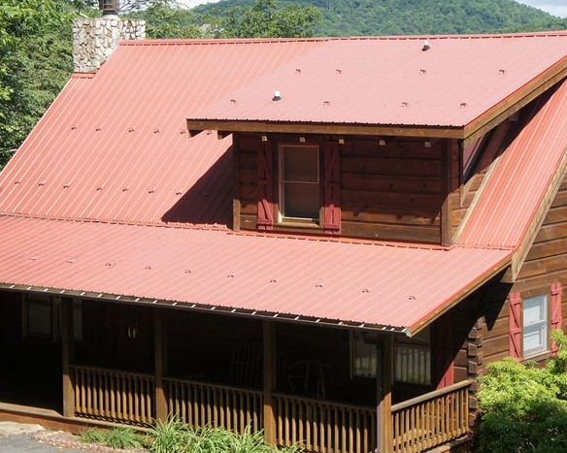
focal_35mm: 97
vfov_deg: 15.9
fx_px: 1625
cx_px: 388
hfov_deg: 19.7
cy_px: 194
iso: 200
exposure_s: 1/200
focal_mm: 37
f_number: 8
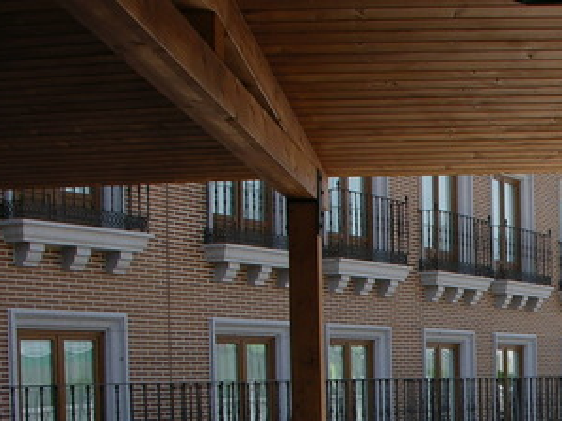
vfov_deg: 15.3
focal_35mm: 94
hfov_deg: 20.3
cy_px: 461
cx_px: 549
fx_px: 1525
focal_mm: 8.9
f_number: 6.3
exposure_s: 1/123
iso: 50
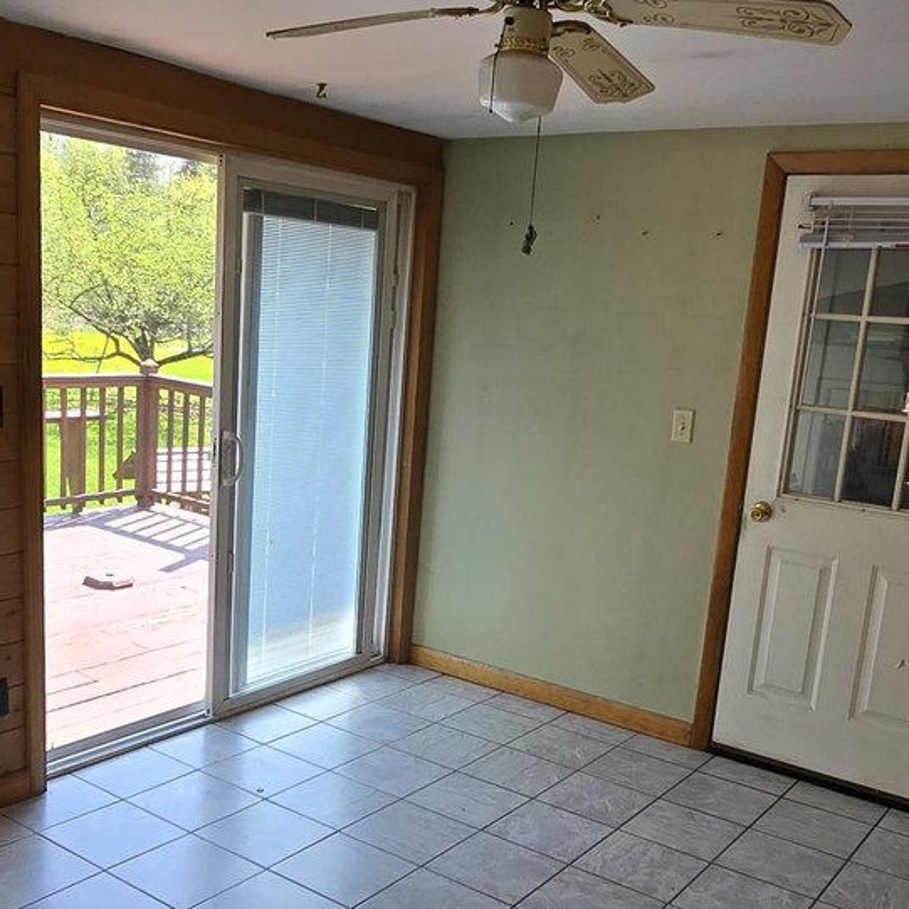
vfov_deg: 48.1
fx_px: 1010
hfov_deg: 48.4
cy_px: 551
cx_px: 413
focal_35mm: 34
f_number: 2.2
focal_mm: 2.2
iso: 64
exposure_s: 1/120
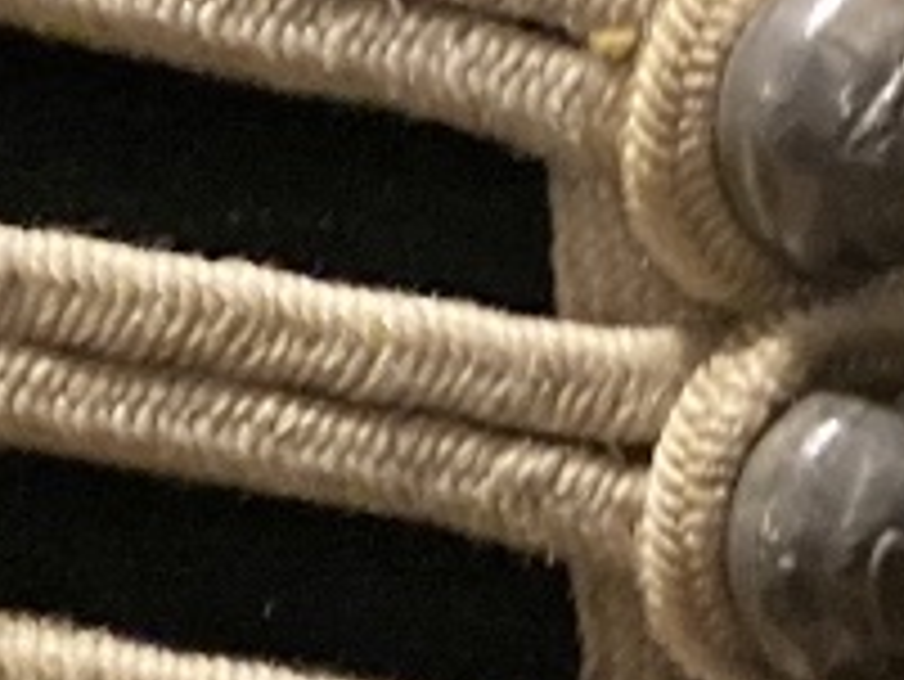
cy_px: 824
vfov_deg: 8.8
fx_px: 4364
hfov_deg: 11.8
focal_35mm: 167
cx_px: 648
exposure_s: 1/25
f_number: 1.8
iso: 500
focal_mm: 3.99
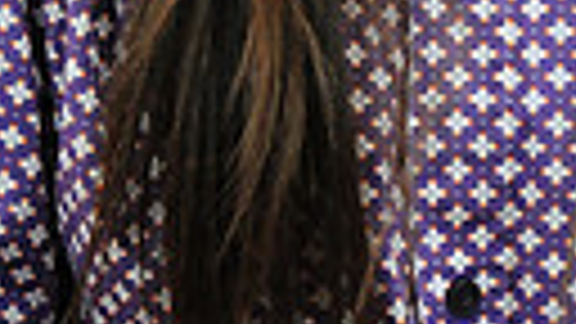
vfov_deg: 2.4
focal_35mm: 496
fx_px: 7576
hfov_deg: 4.3
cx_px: 542
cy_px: -814
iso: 1250
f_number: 4
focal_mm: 70
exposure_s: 1/125
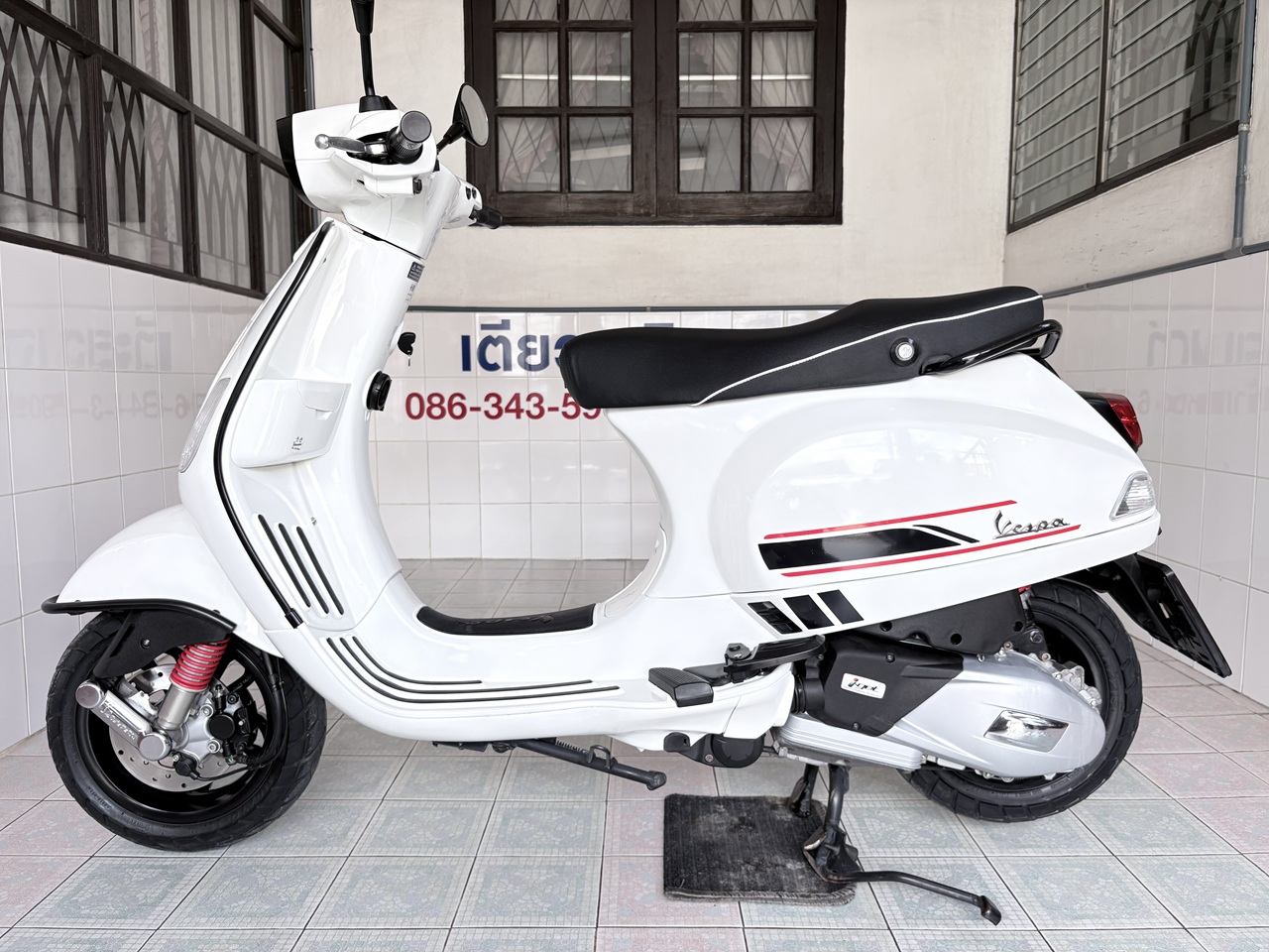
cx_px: 634
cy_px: 476
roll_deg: +0.8
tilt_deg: -5.8
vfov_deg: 53.1
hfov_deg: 67.3
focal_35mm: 26
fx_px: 953
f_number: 1.6
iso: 64
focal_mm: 5.96
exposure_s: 1/122
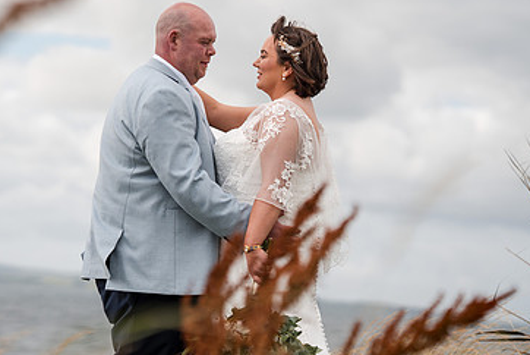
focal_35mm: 136
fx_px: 2004
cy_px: 181
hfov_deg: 15.1
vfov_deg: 10.1
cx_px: 211
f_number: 2.2
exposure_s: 1/4000
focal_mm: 85
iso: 100
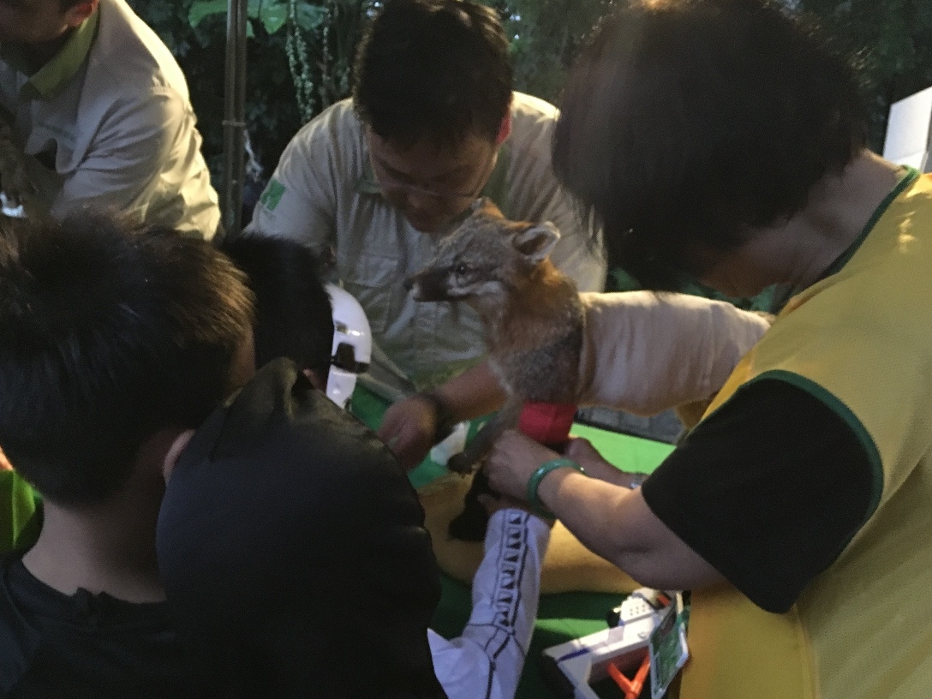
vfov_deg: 44.1
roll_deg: -8.2
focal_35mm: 32
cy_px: 383
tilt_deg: -21.4
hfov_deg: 56.8
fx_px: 862
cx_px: 445
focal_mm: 4.15
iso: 400
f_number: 2.2
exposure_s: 1/15
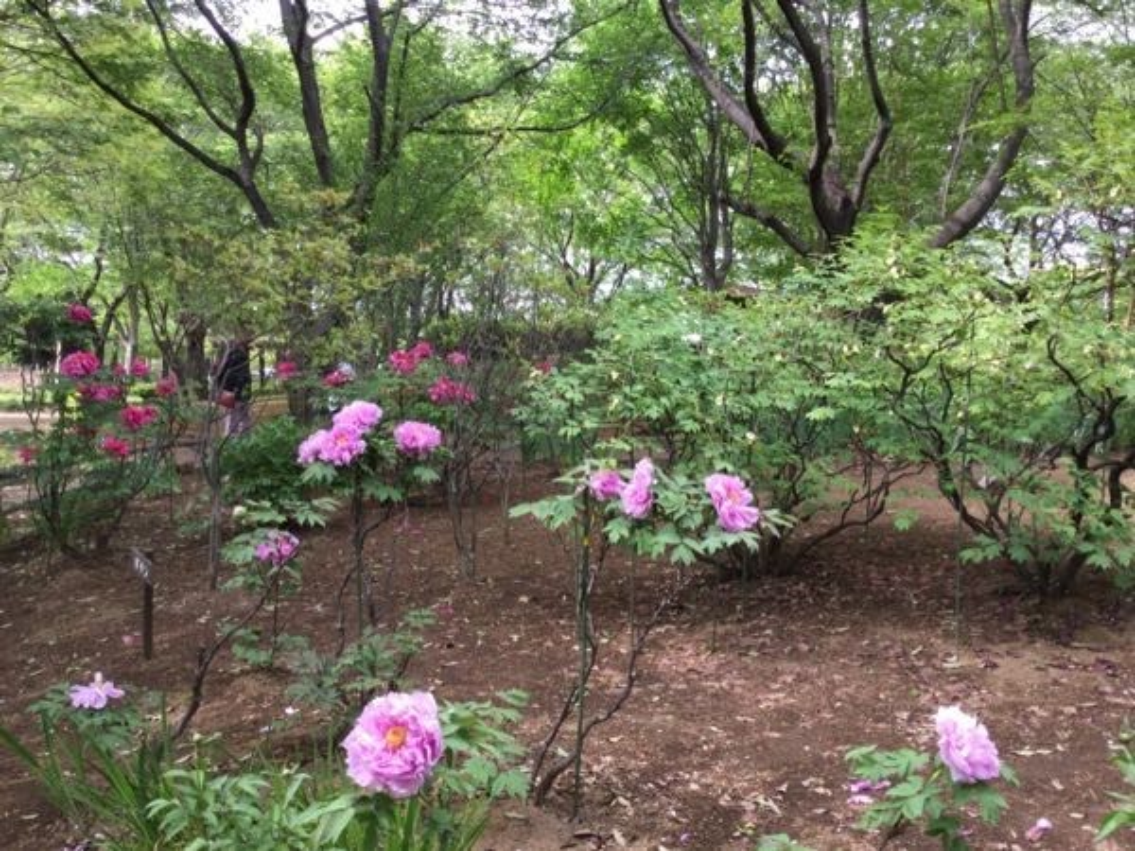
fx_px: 1016
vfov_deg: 45.4
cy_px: 426
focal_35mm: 31
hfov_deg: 58.4
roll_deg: -1.1
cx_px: 568
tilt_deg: -5.1
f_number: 2.4
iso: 25
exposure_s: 1/120
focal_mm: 3.3
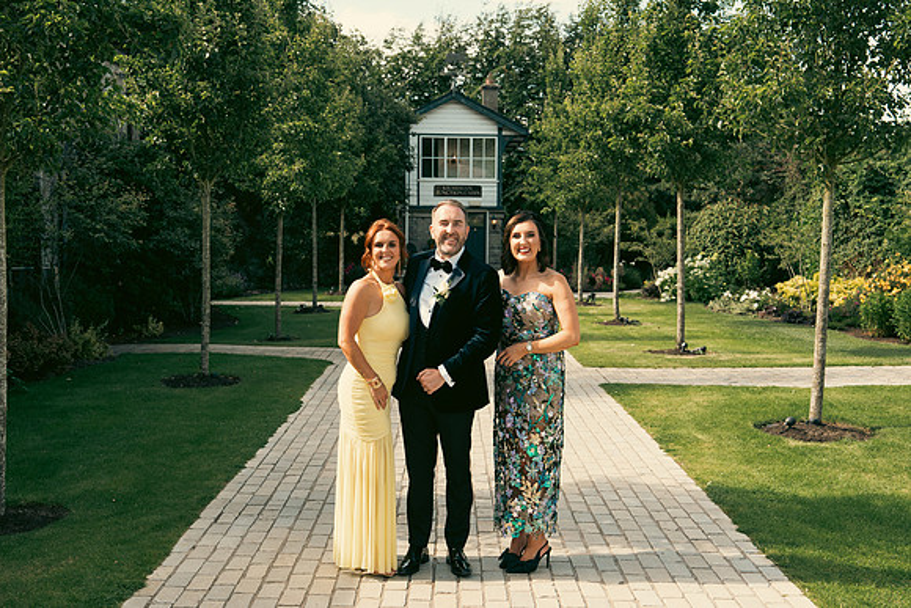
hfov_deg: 47.4
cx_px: 456
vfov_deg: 32.6
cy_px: 304
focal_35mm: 41
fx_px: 1038
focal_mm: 41
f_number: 5
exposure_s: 1/500
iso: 320
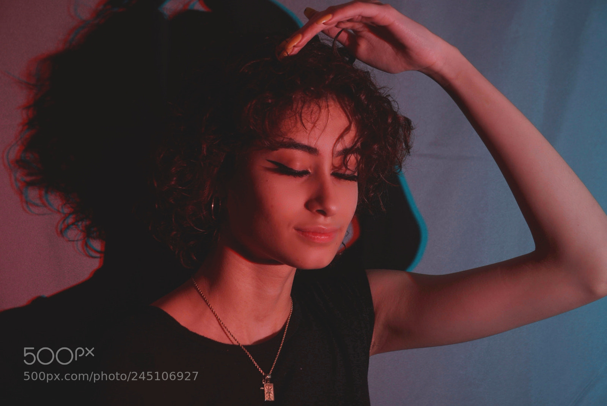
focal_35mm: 94
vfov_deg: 14.5
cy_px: 203
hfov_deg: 21.6
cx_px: 304
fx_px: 1594
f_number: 5
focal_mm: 63
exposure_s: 1/125
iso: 100
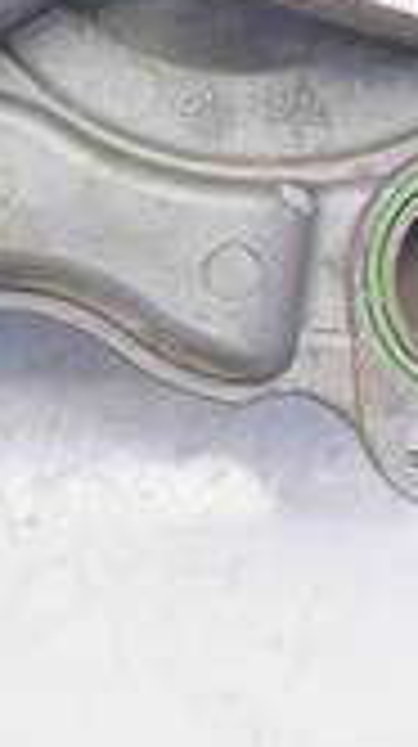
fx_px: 2115
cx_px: 139
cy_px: -45
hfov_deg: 11.3
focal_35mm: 107
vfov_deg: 19.3
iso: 200
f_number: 4
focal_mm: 17
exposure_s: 1/60
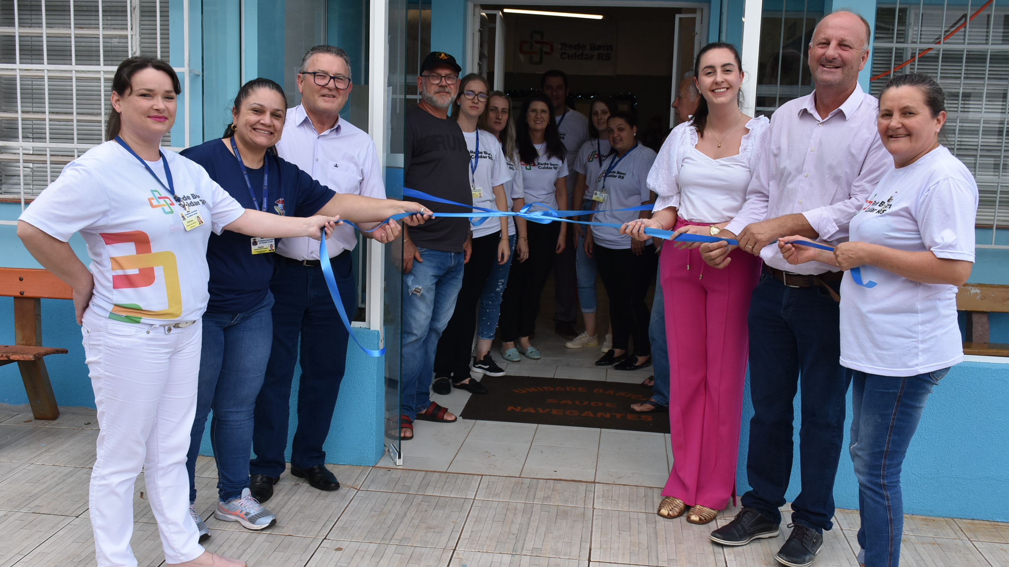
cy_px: 282
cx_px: 501
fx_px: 977
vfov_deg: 32.4
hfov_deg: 54.6
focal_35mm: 37
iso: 500
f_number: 8
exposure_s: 1/500
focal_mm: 23
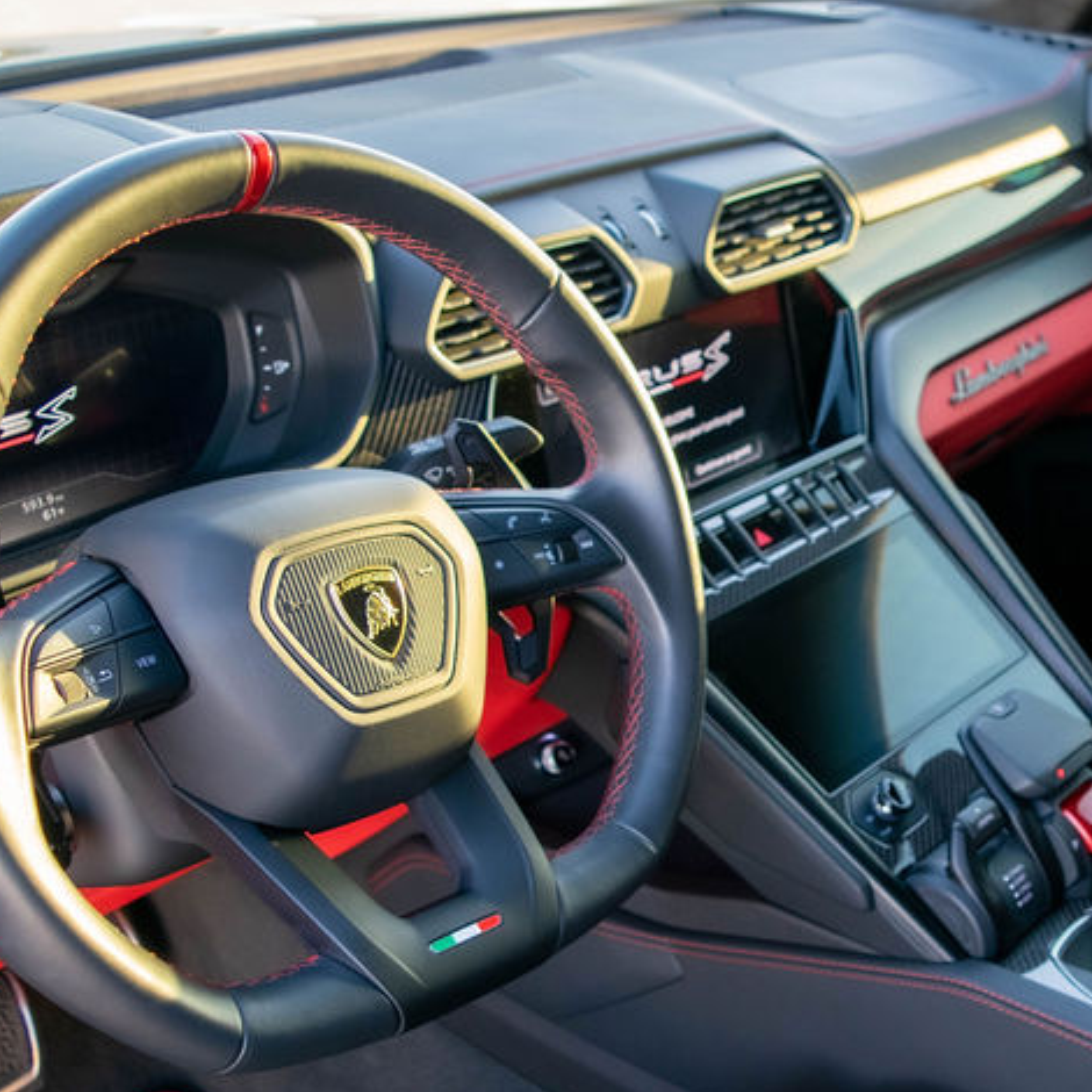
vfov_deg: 34.0
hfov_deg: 32.8
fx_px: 1785
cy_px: 596
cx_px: 913
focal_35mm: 50
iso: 450
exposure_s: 1/60
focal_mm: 18
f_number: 4
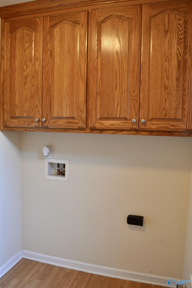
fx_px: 216
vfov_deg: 67.4
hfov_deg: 47.9
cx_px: 96
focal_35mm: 27
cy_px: 144
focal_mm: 18
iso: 800
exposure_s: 1/25
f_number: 5
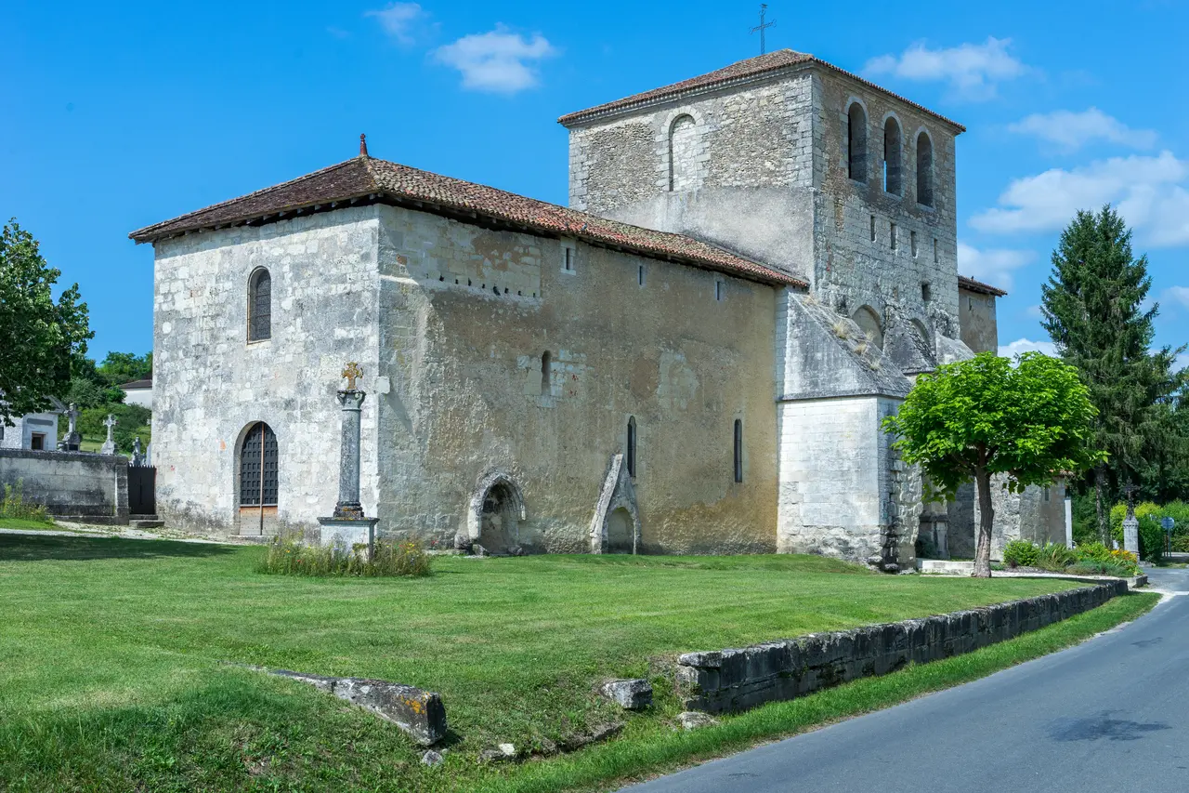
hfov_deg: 46.4
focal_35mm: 42
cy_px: 396
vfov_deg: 31.9
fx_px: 1387
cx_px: 594
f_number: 11
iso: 100
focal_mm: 42
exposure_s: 1/200
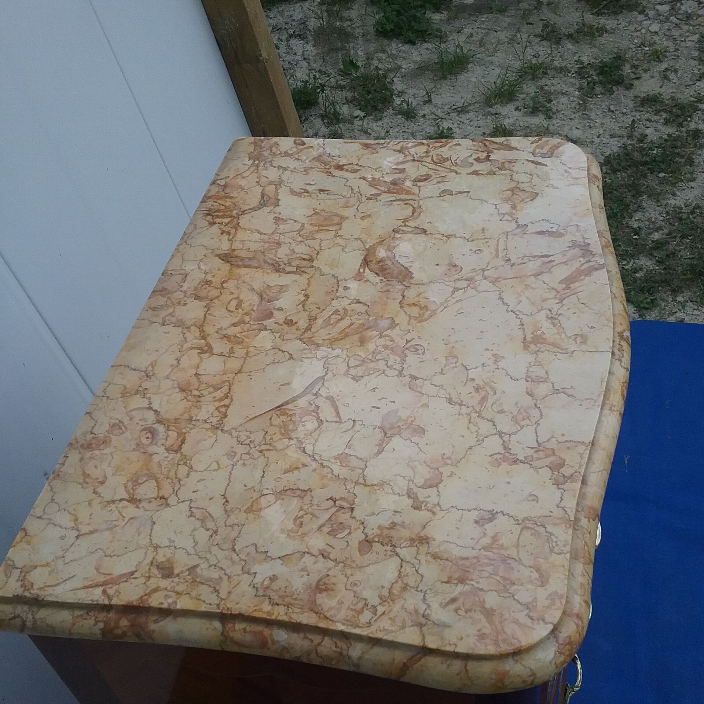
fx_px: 851
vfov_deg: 44.8
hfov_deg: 44.9
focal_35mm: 37
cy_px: 410
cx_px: 351
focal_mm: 3.3
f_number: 2.2
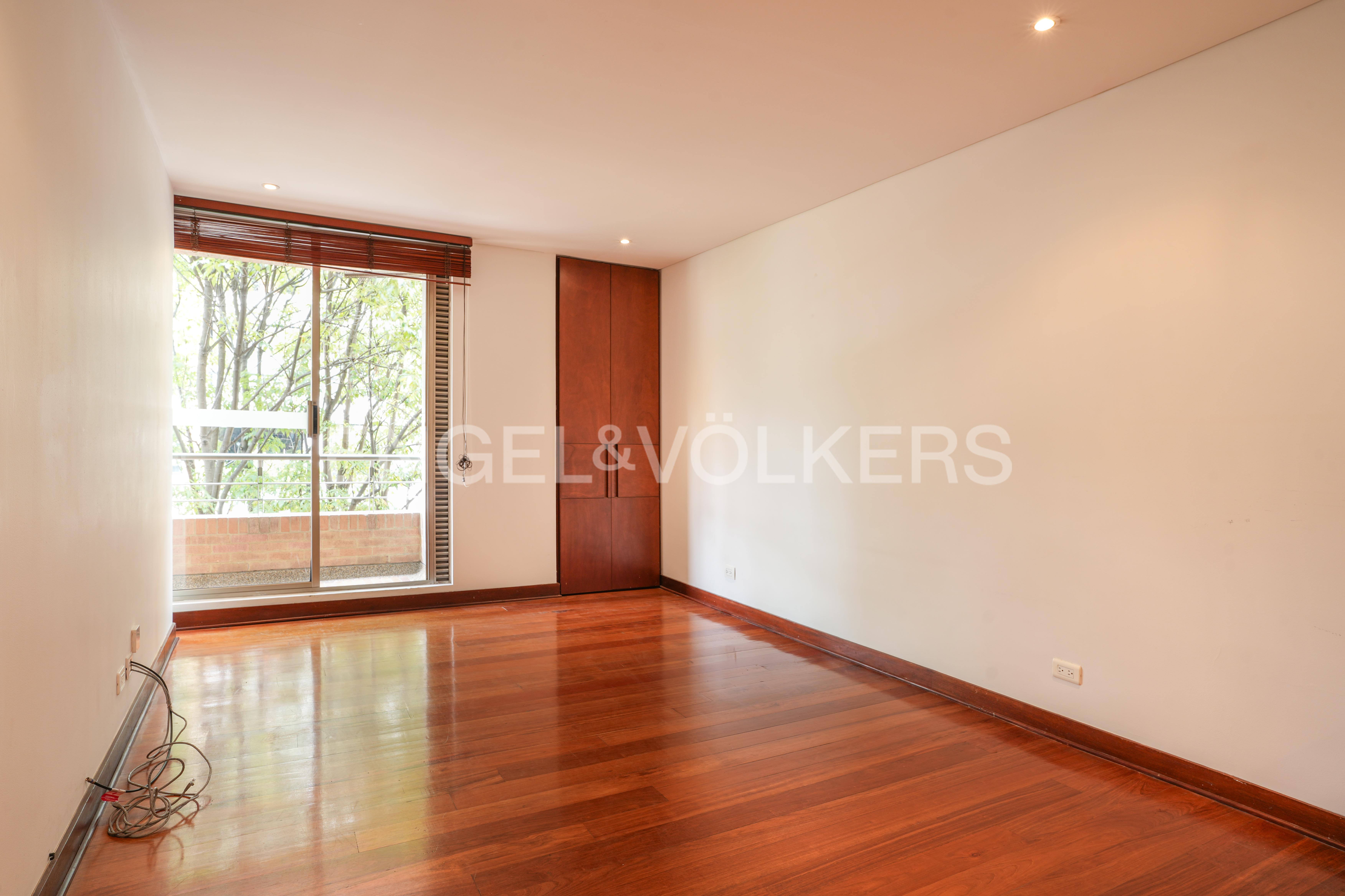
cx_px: 672
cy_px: 448
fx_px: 747
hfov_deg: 84.0
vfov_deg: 61.9
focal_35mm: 20
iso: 100
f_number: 9
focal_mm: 20
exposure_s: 1
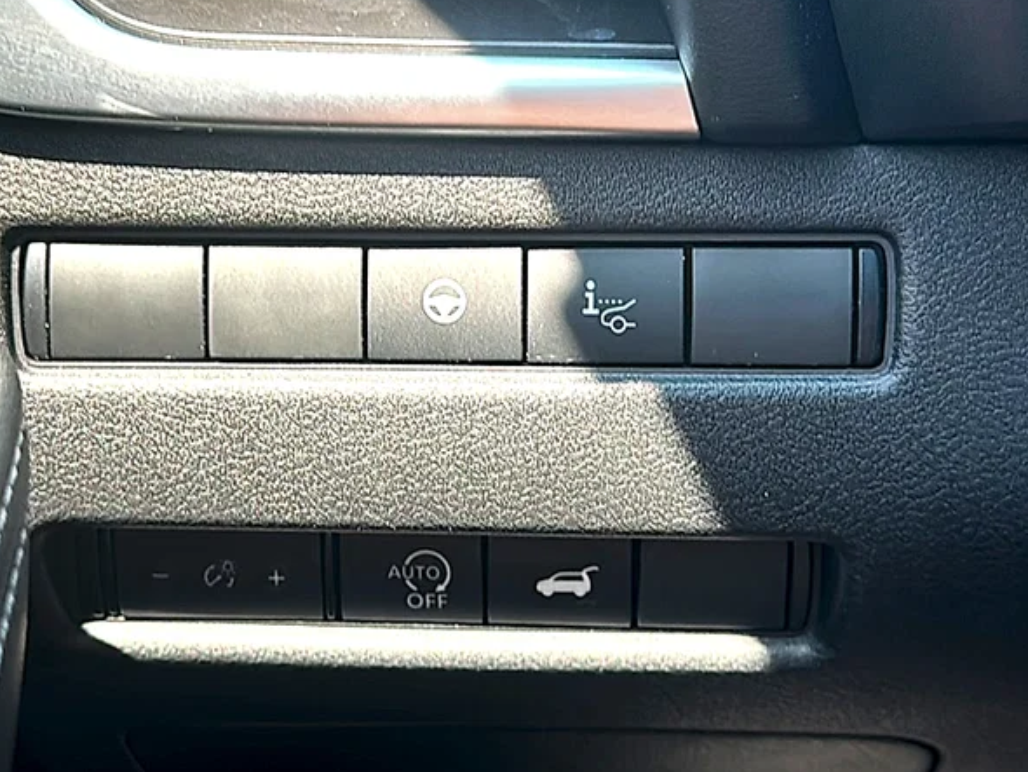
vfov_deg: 28.6
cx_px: 441
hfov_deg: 37.4
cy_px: 348
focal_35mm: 51
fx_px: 1515
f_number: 1.78
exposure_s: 1/118
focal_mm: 6.86
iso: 50
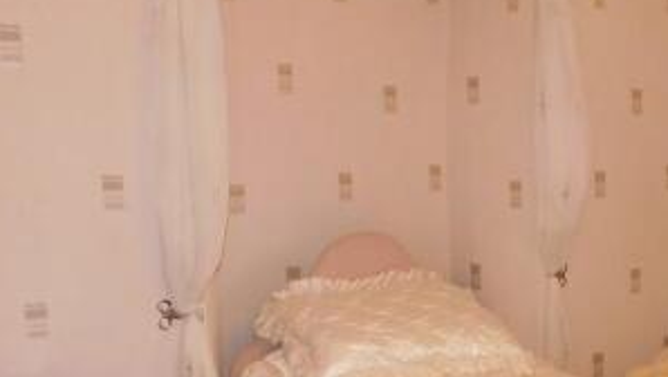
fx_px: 868
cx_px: 526
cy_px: 295
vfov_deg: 24.1
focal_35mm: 49
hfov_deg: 40.5
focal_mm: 4
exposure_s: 1/30
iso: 200
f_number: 3
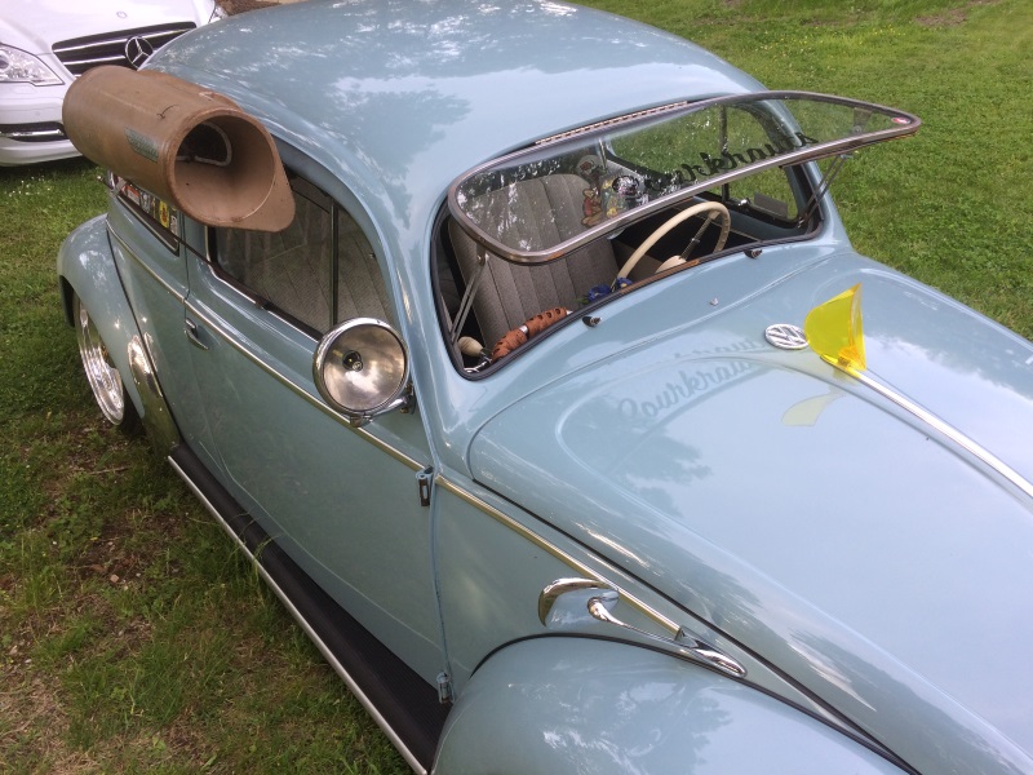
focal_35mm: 29
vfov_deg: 48.2
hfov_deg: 61.7
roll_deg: +3.7
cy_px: 388
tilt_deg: -32.8
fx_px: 865
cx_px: 516
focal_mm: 4.15
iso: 32
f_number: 2.2
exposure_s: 1/109
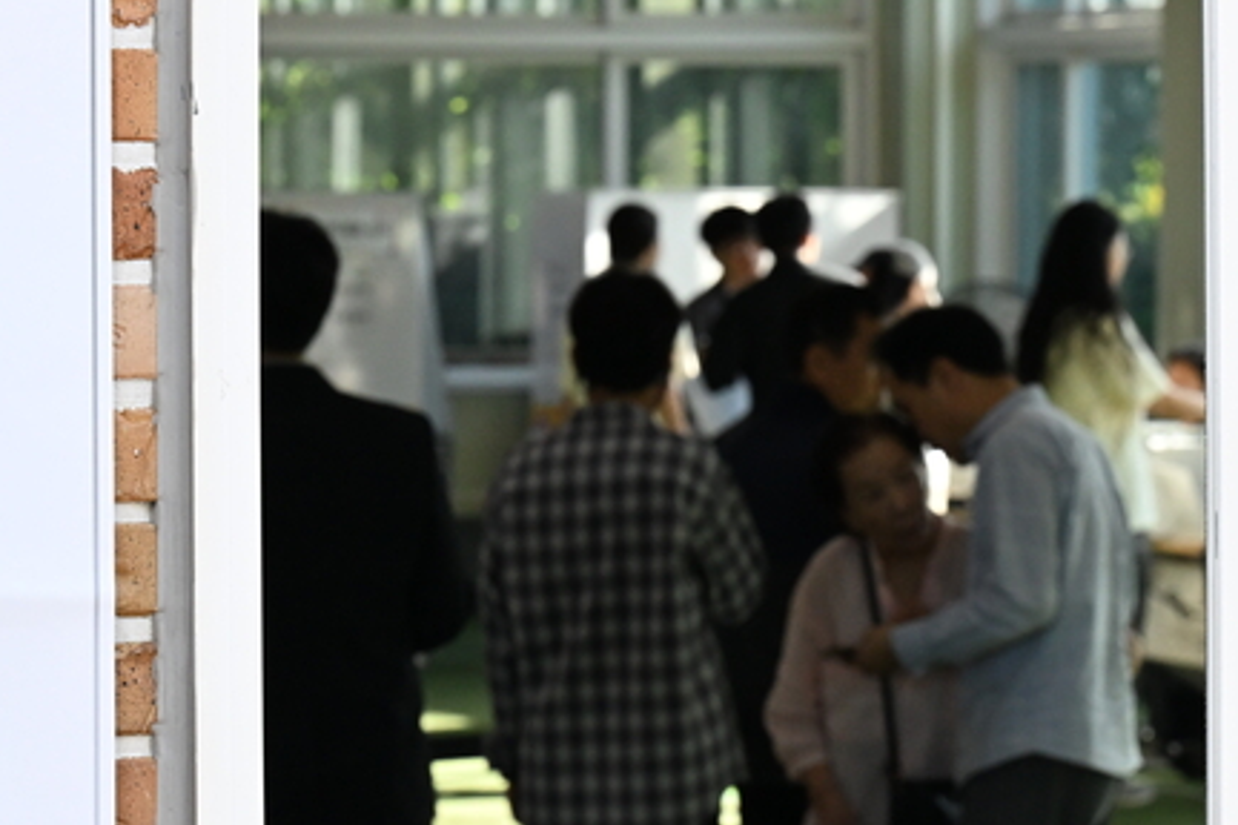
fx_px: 7634
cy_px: 669
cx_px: 570
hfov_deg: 9.3
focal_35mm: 222
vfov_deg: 6.2
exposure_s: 1/320
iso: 3200
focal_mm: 120
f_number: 10
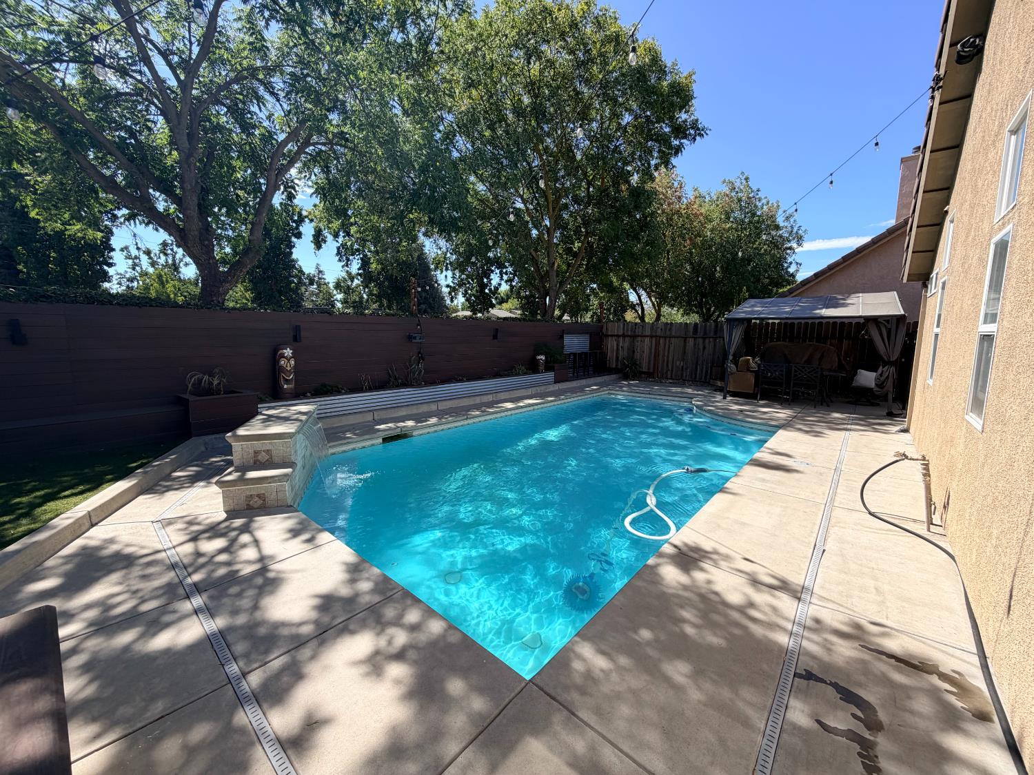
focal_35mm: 14
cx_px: 517
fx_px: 418
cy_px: 388
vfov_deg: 85.7
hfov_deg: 102.1
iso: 40
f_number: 2.2
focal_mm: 2.22
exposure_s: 1/770
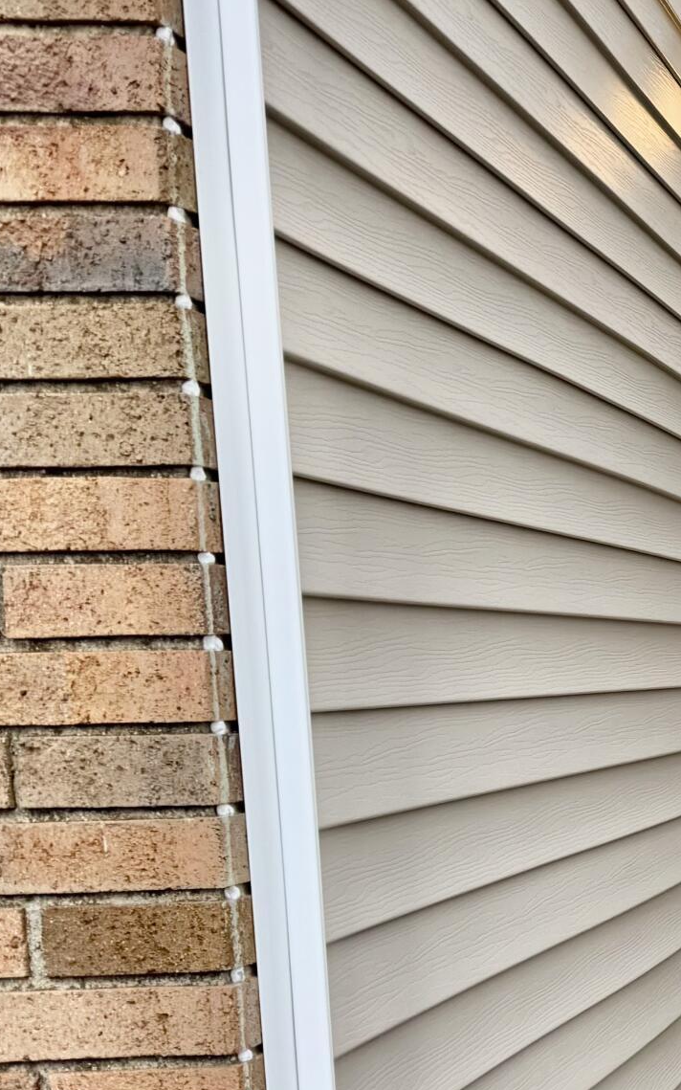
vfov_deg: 30.0
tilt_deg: -6.4
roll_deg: +1.3
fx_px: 1989
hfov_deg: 15.8
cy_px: 860
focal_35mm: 67
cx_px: 1306
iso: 80
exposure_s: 1/491
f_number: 1.78
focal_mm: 6.76
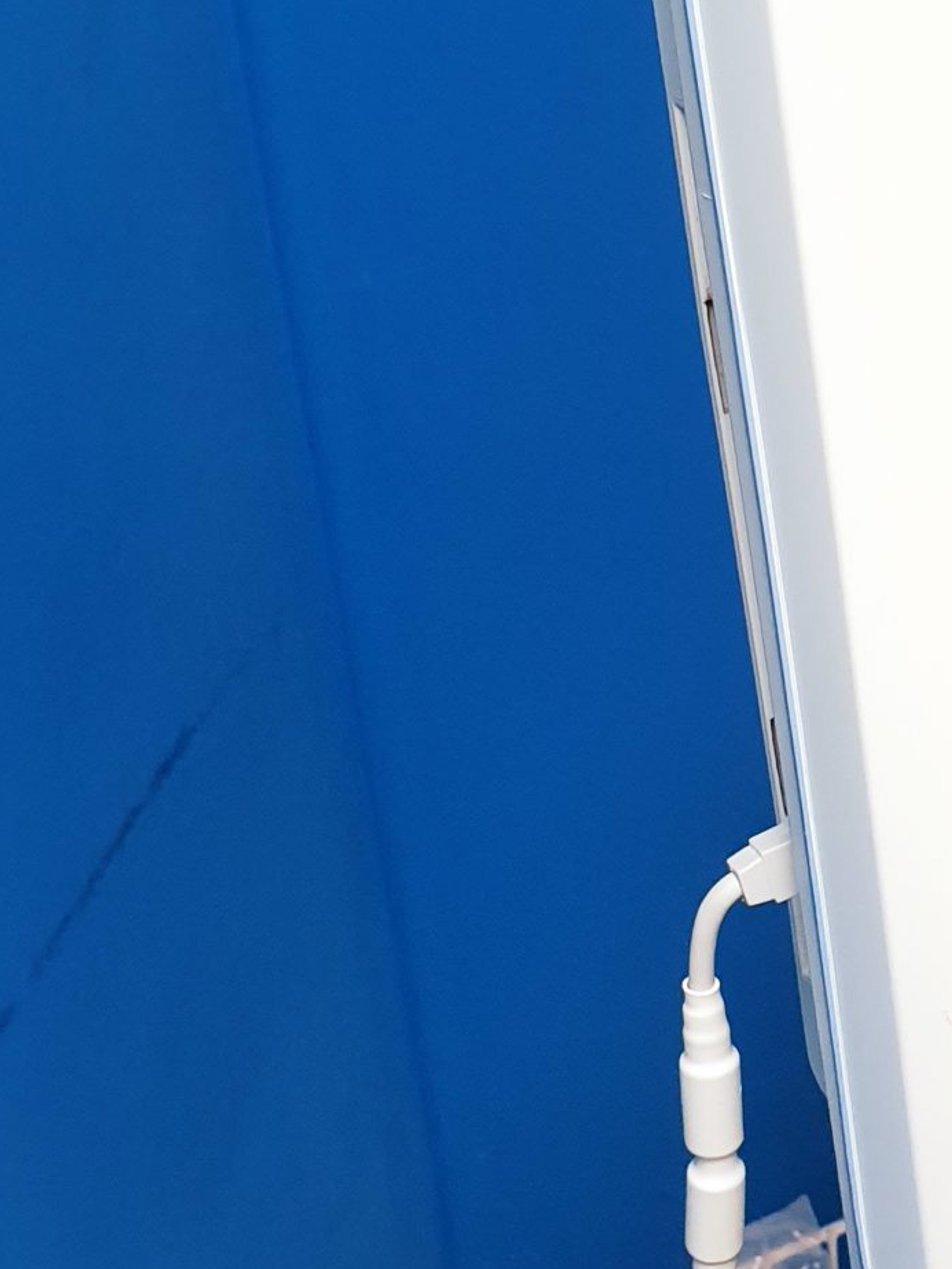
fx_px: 2640
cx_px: 1096
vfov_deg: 27.0
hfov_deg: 19.4
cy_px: 683
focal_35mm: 72
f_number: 2.4
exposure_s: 1/50
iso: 200
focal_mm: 4.3
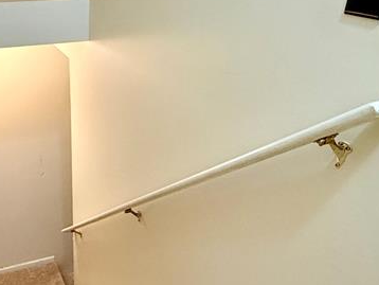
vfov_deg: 35.9
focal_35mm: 40
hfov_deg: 45.5
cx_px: 105
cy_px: 171
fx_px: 438
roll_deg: -0.2
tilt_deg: -29.9
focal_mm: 2.22
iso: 400
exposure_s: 1/60
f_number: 2.2
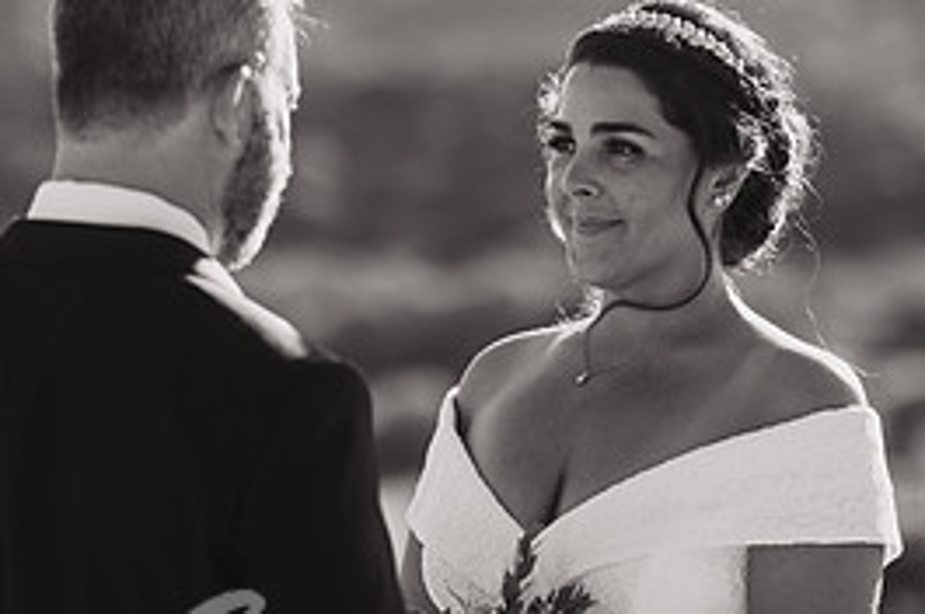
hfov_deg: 11.0
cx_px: 63
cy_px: 394
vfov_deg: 7.4
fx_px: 4773
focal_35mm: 186
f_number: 2
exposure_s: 1/1250
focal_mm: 85
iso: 50
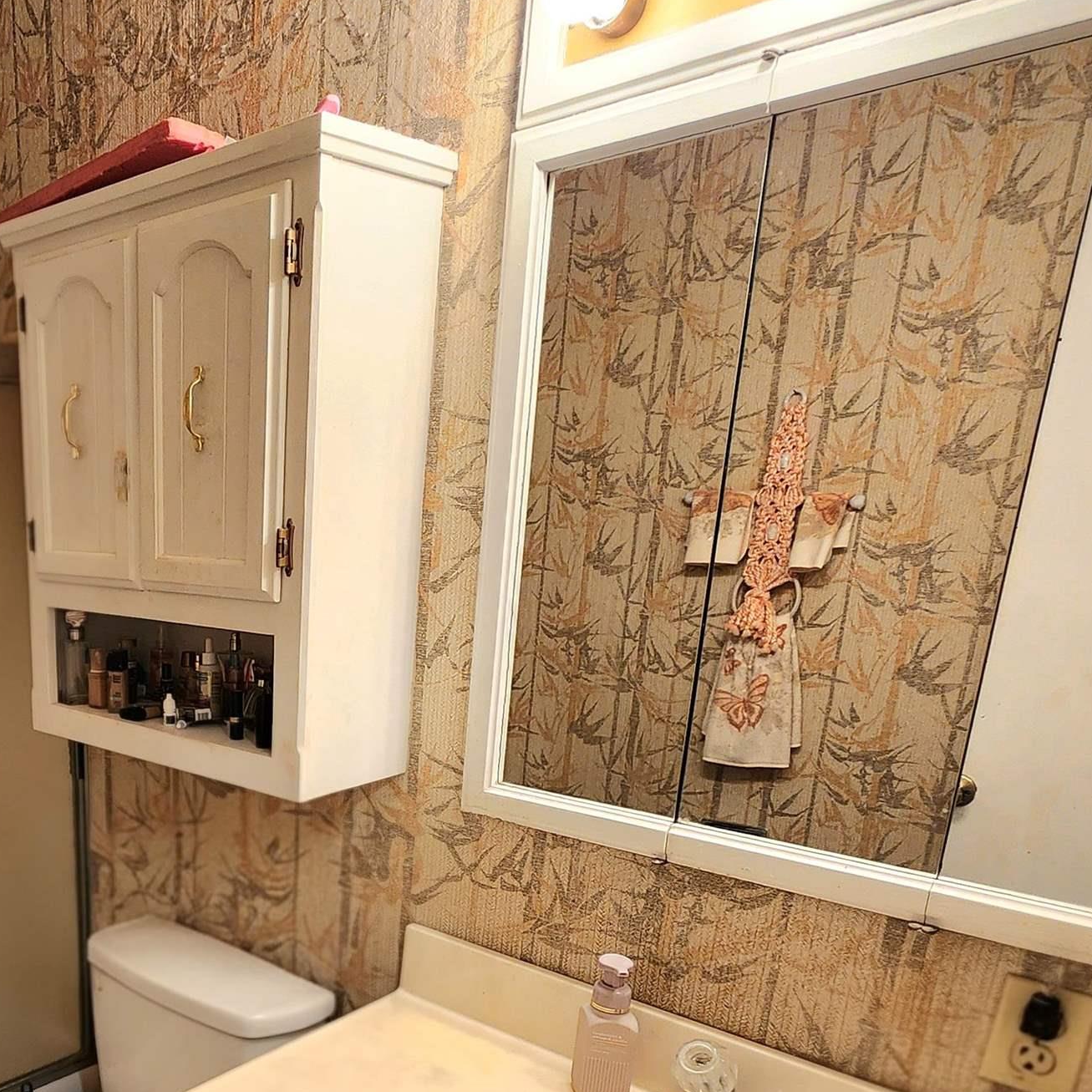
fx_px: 964
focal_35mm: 27
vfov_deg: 55.9
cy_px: 834
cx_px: 135
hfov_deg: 52.8
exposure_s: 1/60.2
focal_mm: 2.2
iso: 200
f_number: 2.2
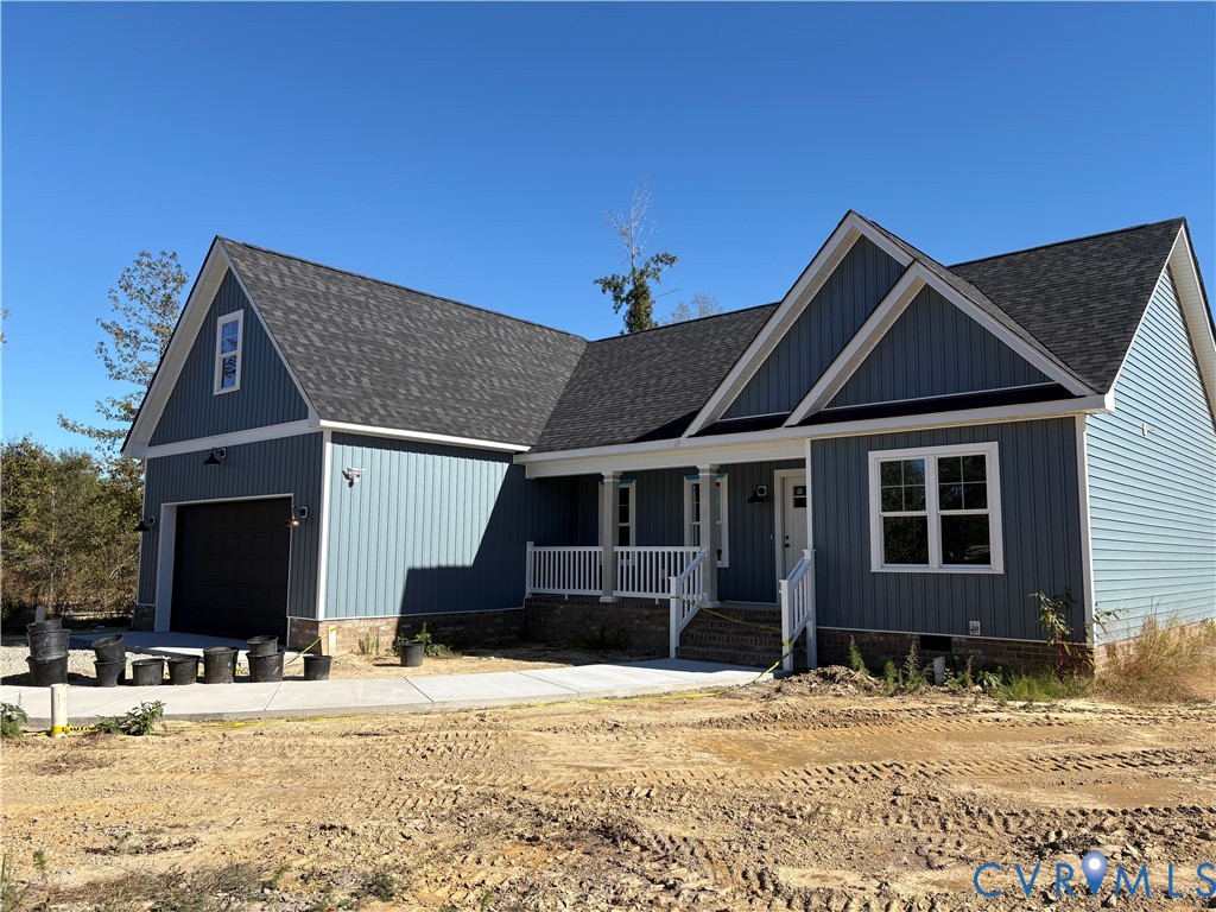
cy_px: 456
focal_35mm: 26
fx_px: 913
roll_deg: +0.1
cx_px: 608
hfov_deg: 67.3
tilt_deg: +7.4
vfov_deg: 53.1
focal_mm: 5.96
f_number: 1.6
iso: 50
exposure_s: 1/2985
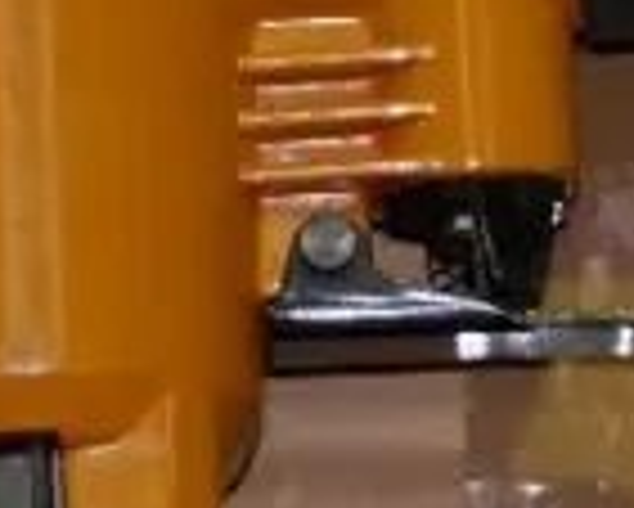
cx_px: 454
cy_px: 883
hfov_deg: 3.1
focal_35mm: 625
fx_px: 11736
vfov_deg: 2.5
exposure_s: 1/125
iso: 3200
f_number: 5.6
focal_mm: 44
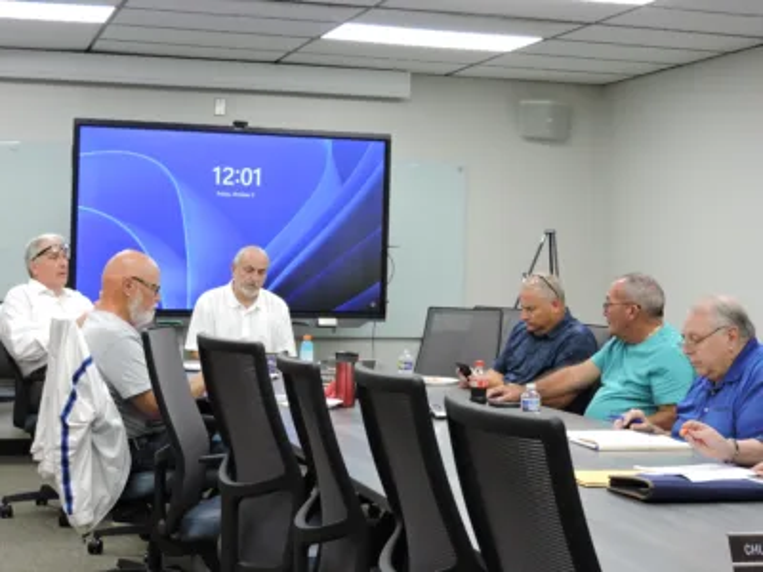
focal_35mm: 70
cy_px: 286
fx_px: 1543
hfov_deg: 27.8
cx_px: 382
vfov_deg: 21.0
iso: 400
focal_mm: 12.5
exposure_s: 1/50
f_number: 3.9
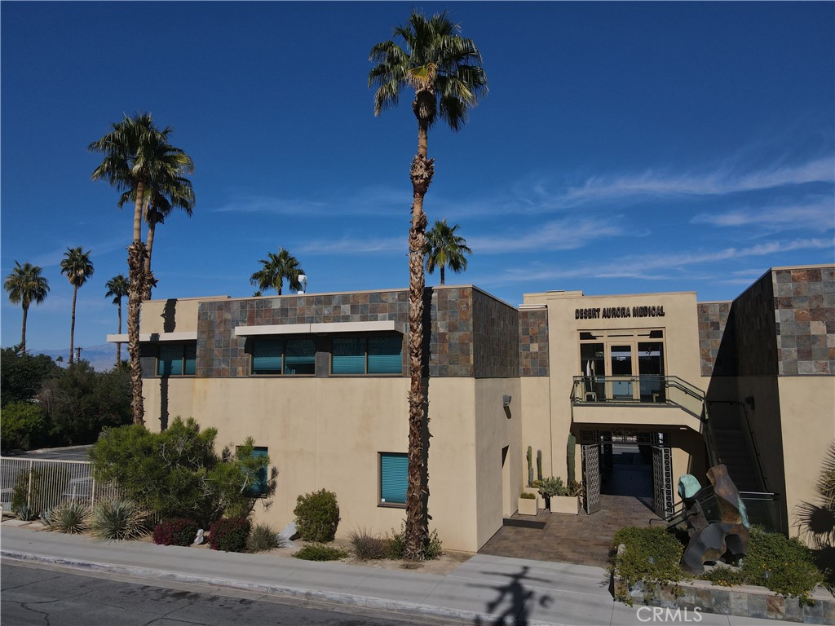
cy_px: 313
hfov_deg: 71.6
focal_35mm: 24
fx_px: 579
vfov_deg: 56.8
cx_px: 418
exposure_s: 1/2500
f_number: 2.8
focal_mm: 4.5
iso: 100
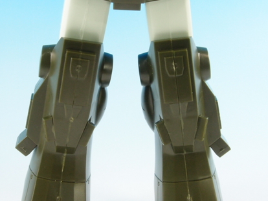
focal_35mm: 58
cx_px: 118
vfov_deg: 25.2
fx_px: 449
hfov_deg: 33.2
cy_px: 84
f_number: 8
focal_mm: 6.48
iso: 100
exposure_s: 1/2
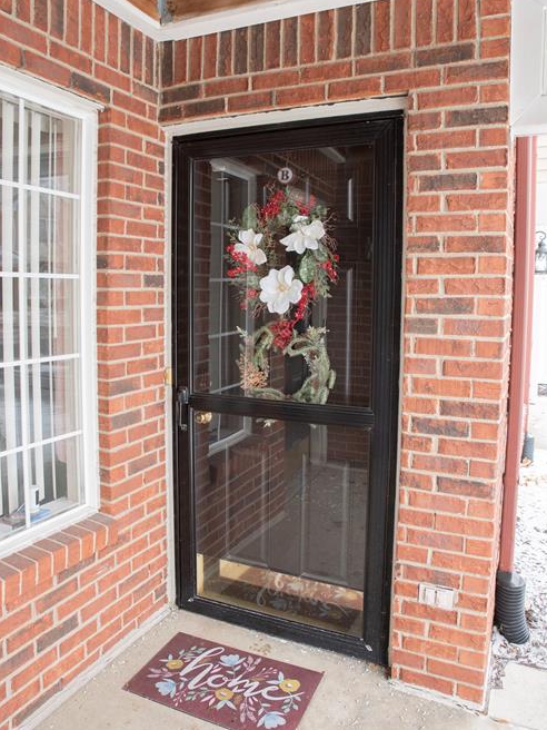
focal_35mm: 27
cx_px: 275
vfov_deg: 65.2
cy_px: 326
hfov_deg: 51.4
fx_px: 569
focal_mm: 24
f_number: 5.6
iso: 400
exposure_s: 1/200
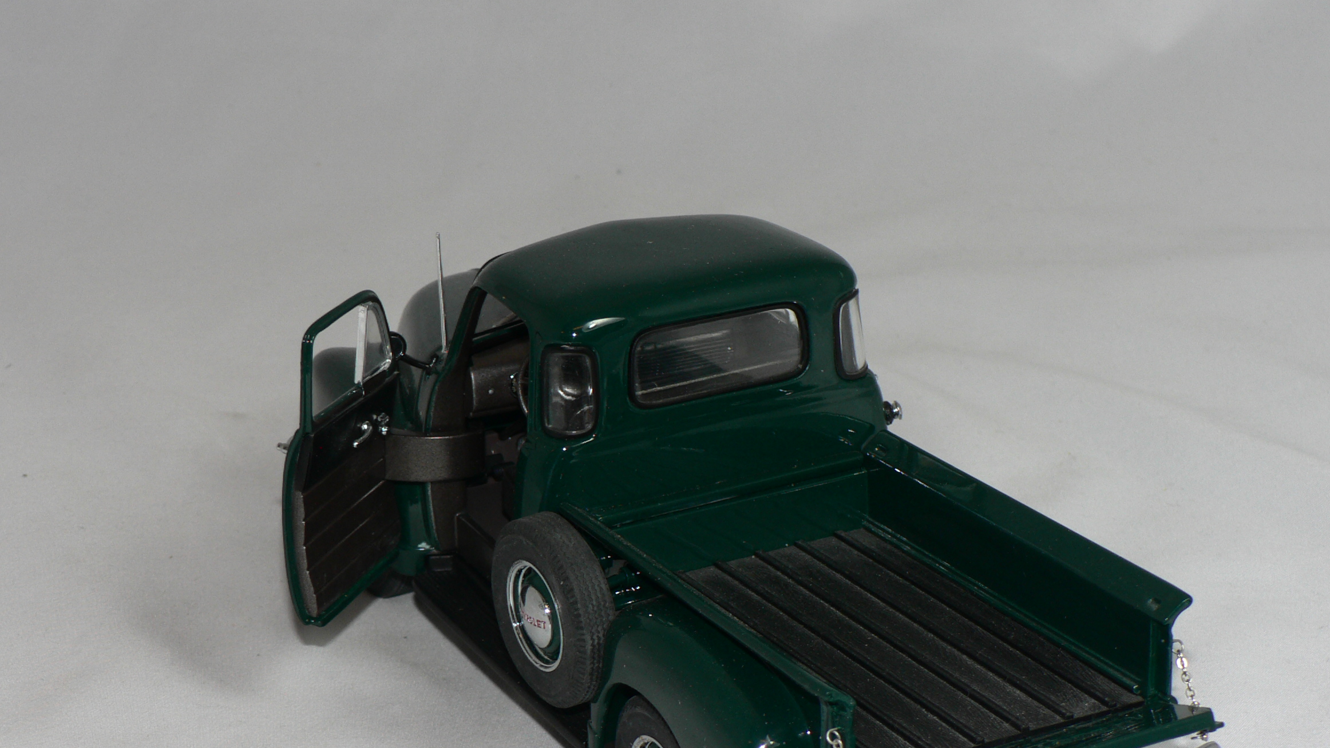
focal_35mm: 72
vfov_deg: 16.7
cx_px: 687
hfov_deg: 29.4
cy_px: 489
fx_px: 2539
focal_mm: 10.1
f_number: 4
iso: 80
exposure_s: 1/60
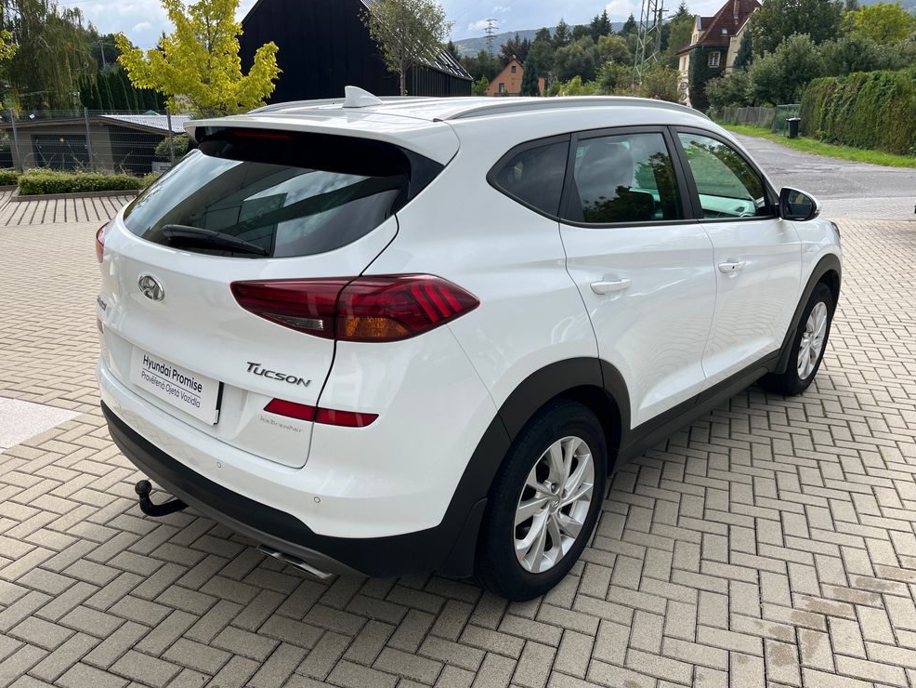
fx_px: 715
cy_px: 351
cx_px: 449
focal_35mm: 27
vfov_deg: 51.4
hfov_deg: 65.3
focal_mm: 5.1
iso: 50
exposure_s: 1/1477
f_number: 1.6
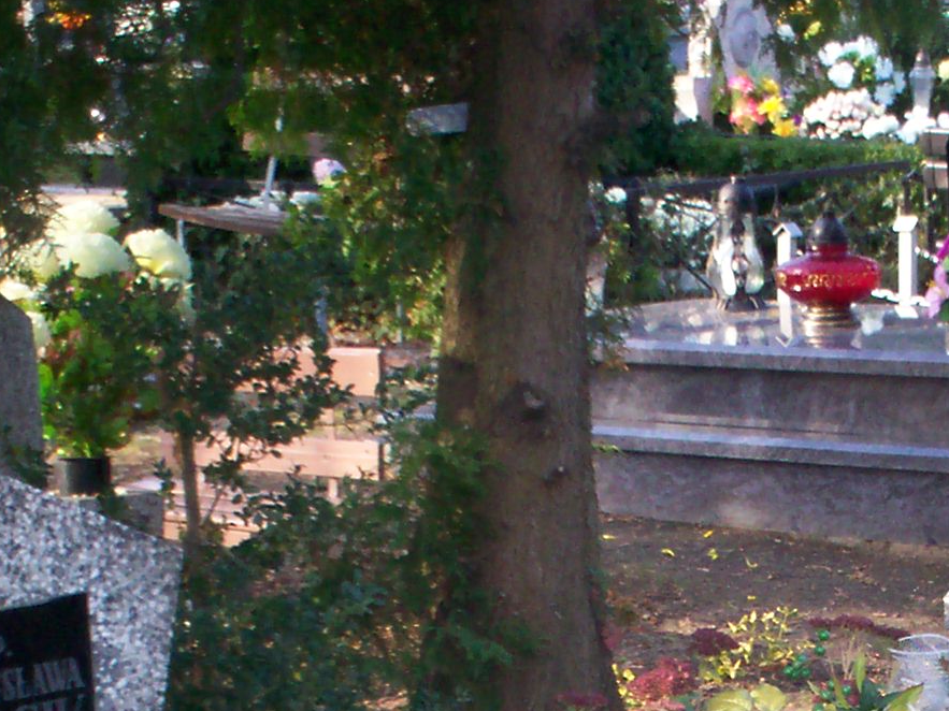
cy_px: 963
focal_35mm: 105
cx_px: 790
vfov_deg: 13.5
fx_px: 2878
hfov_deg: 18.5
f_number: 4.5
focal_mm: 6
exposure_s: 1/69.5
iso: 140
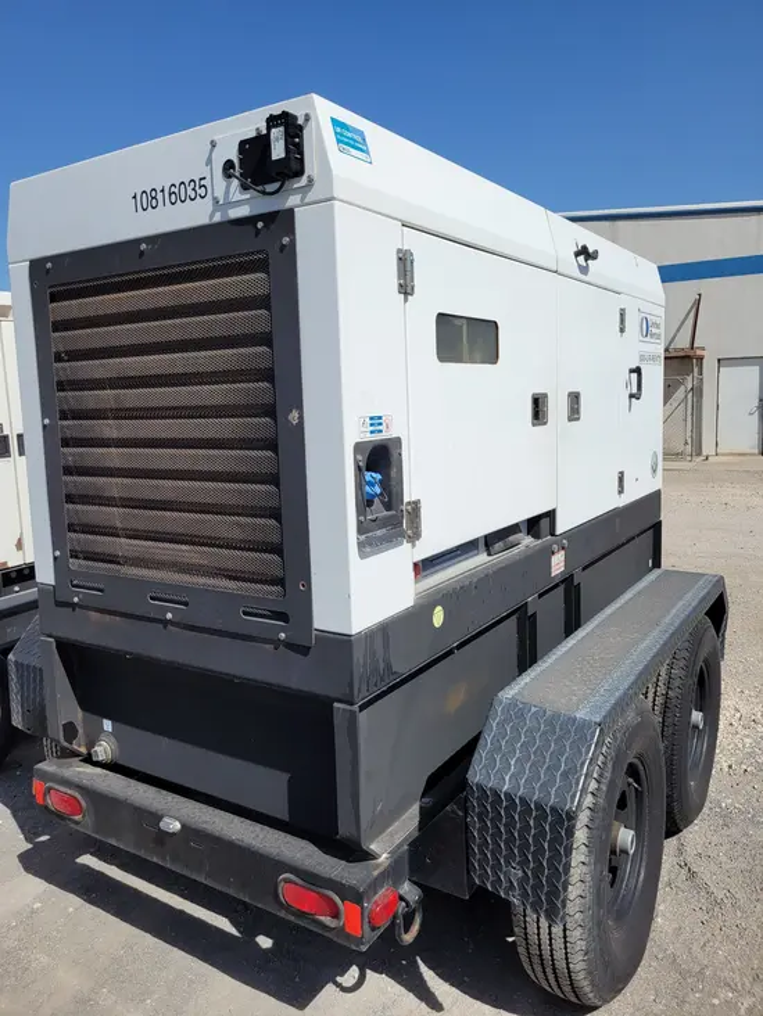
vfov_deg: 67.3
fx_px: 764
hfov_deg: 53.1
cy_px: 508
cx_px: 382
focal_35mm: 26
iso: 40
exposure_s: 1/3598
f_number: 1.8
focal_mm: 5.4
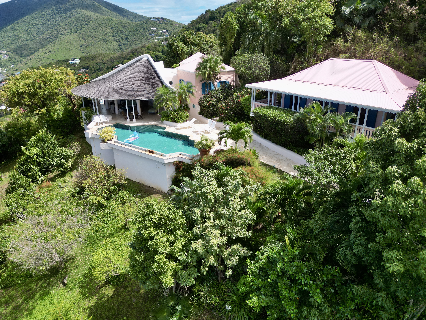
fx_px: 295
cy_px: 160
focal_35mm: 24
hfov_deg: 71.6
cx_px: 213
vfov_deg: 56.8
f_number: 1.7
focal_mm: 6.72
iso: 100
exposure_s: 1/2500
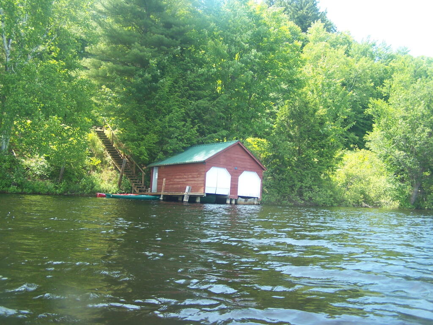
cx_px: 216
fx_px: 475
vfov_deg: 37.7
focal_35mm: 38
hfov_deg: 49.0
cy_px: 162
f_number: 2.8
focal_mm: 6.3
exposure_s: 1/160
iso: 80
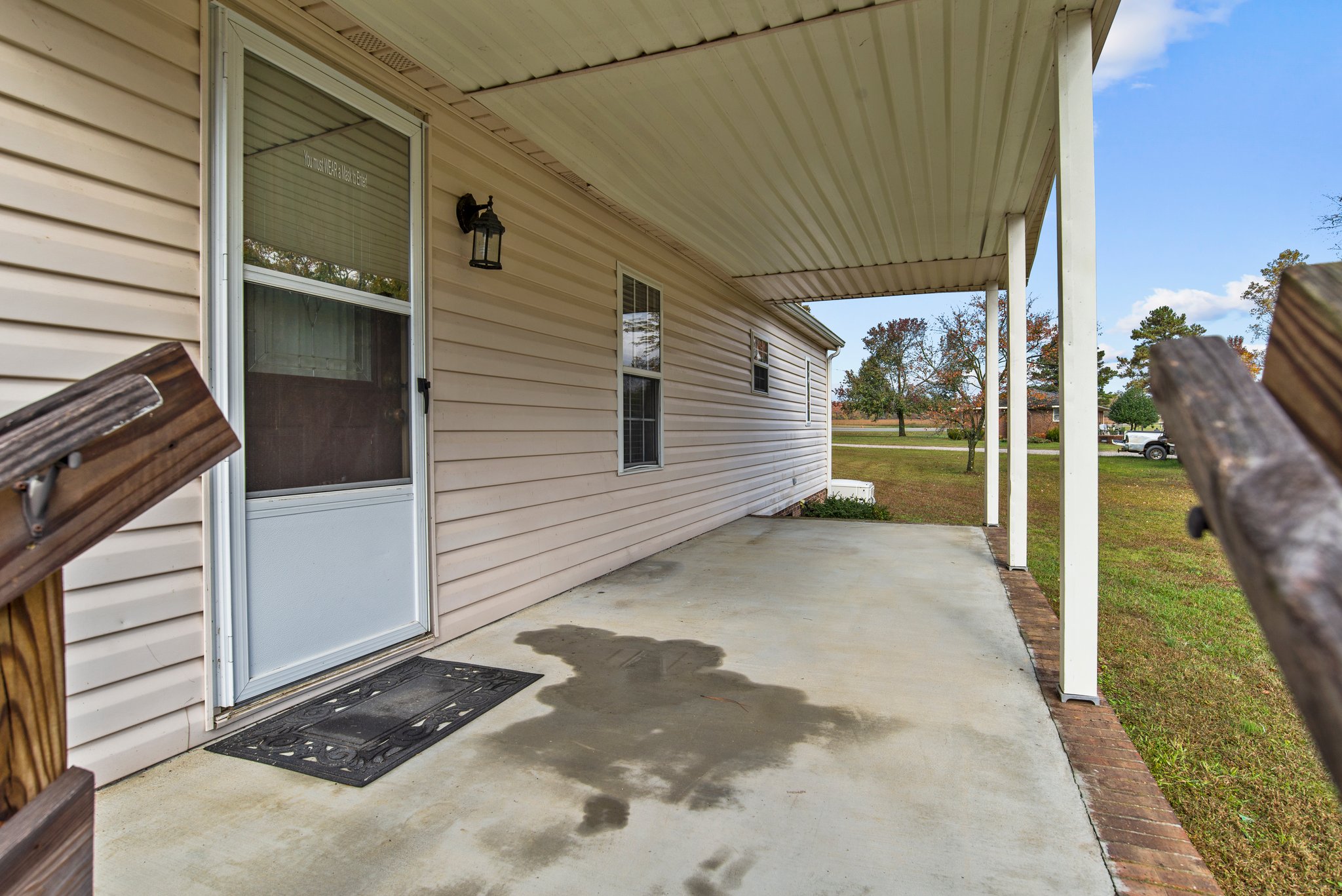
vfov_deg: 67.4
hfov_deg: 90.0
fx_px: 671
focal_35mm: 18
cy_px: 448
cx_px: 671
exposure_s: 1/320
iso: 100
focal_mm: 18
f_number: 8
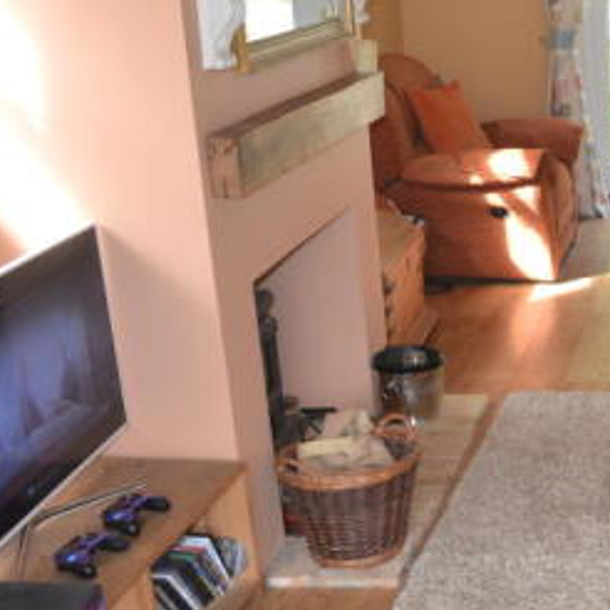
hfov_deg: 25.0
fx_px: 1216
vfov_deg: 28.1
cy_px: 343
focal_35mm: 61
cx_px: 760
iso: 400
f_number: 4
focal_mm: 18
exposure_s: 1/60
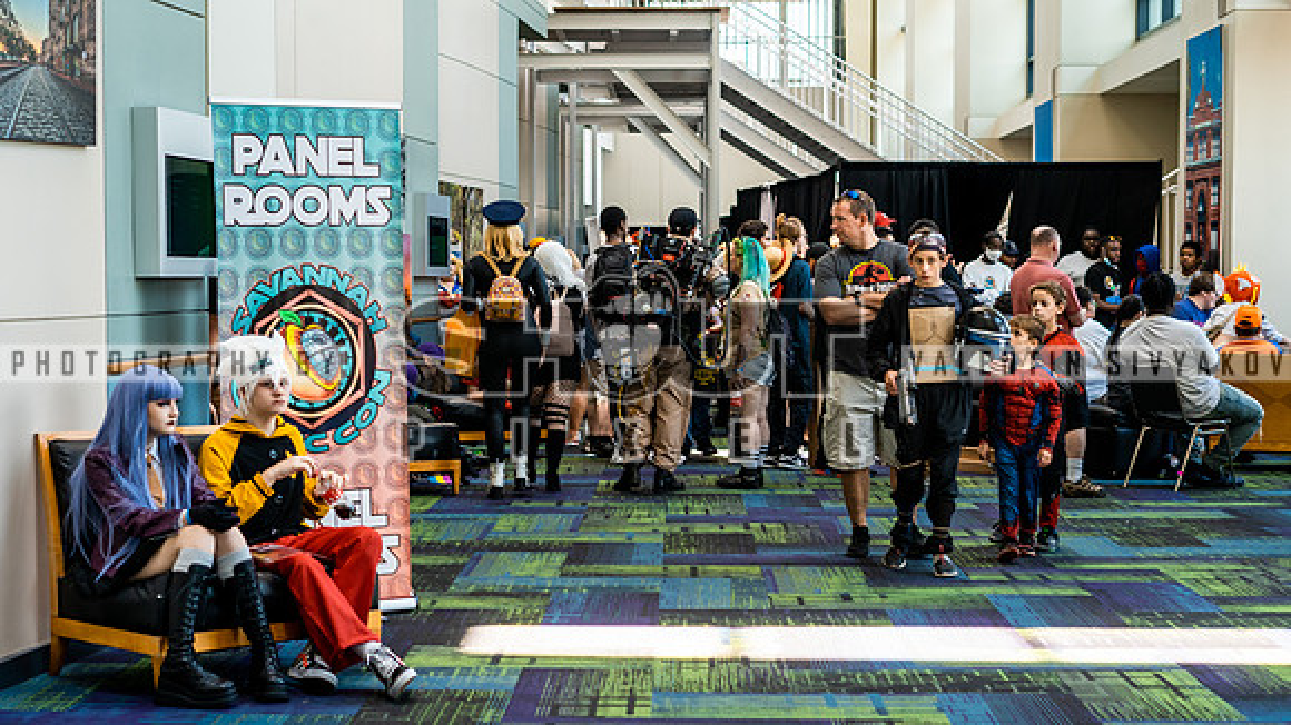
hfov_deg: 32.3
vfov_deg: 18.5
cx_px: 578
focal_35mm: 65
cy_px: 410
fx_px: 2230
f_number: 3.2
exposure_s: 1/250
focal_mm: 50
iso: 400
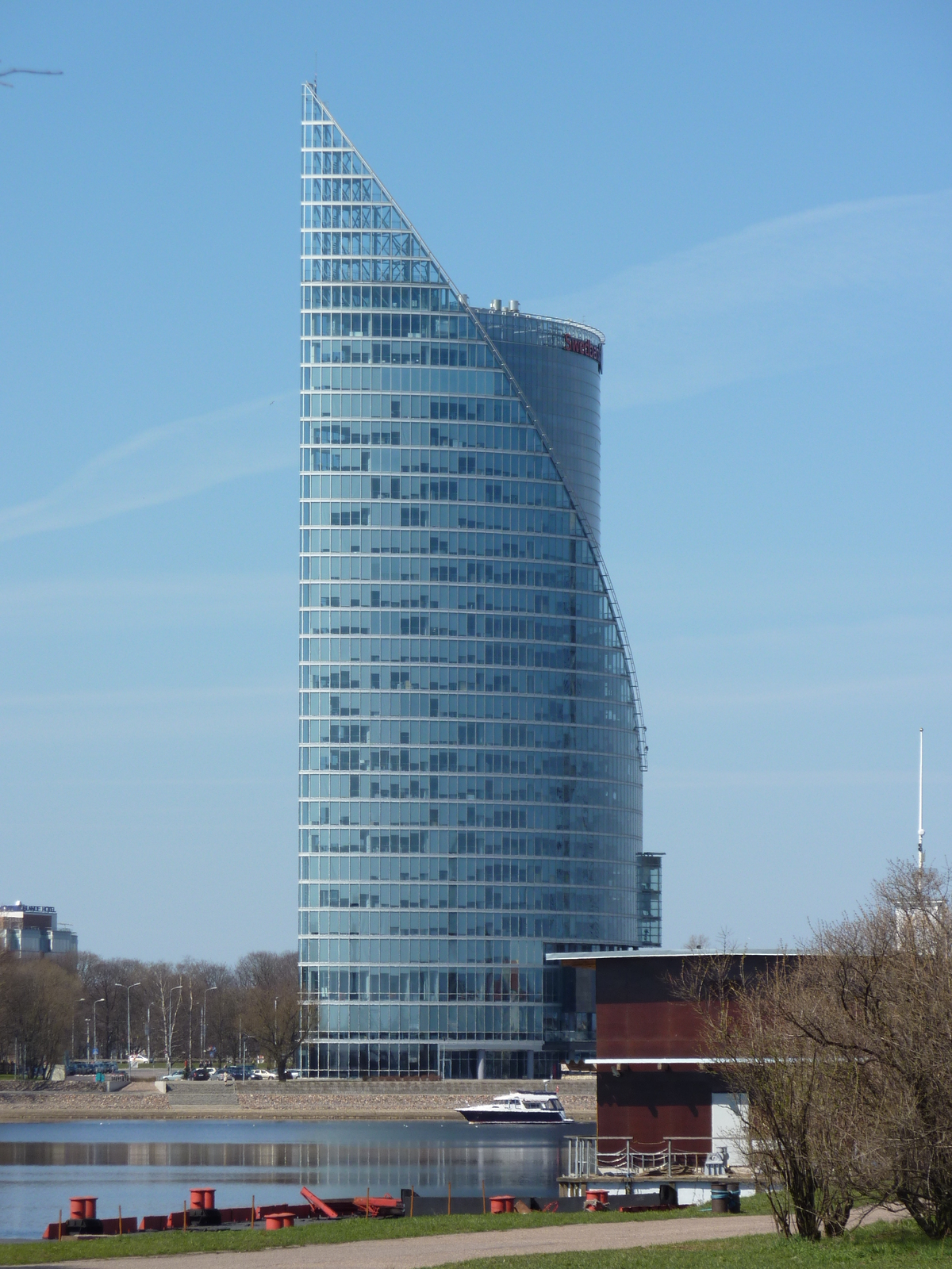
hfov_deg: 9.4
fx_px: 5794
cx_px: 476
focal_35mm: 158
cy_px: 634
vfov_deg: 12.5
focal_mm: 25.9
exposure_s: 1/500
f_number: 5.6
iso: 80
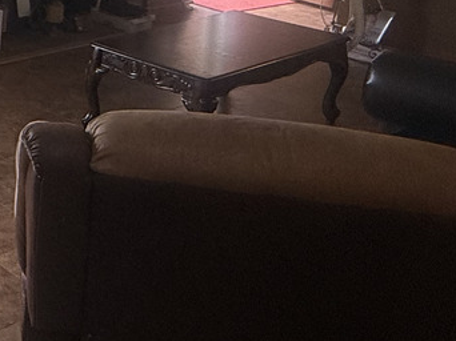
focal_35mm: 59
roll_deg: -0.1
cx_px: -177
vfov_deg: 23.4
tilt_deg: -13.9
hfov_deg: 26.3
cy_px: -24
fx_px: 777
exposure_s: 1/120
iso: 125
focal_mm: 2.22
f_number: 2.2
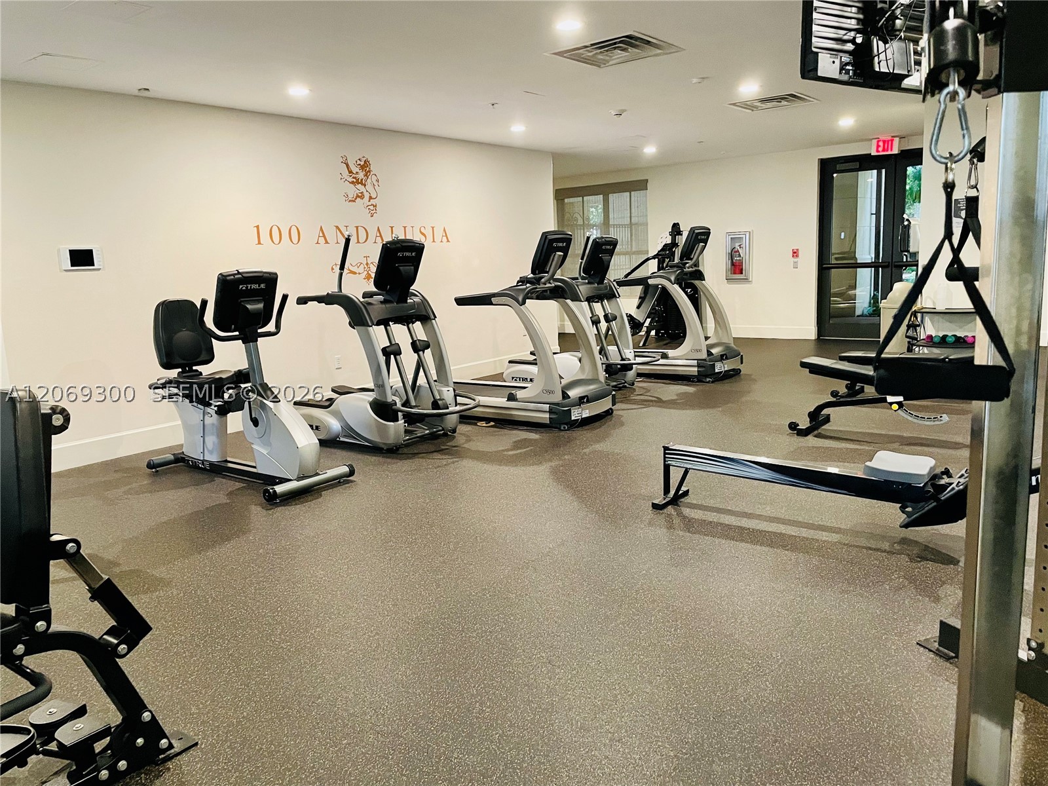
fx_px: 787
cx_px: 524
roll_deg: +3.0
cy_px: 393
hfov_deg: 67.3
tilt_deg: -8.9
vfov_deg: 53.1
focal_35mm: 26
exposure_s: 1/40
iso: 400
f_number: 1.6
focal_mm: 4.2
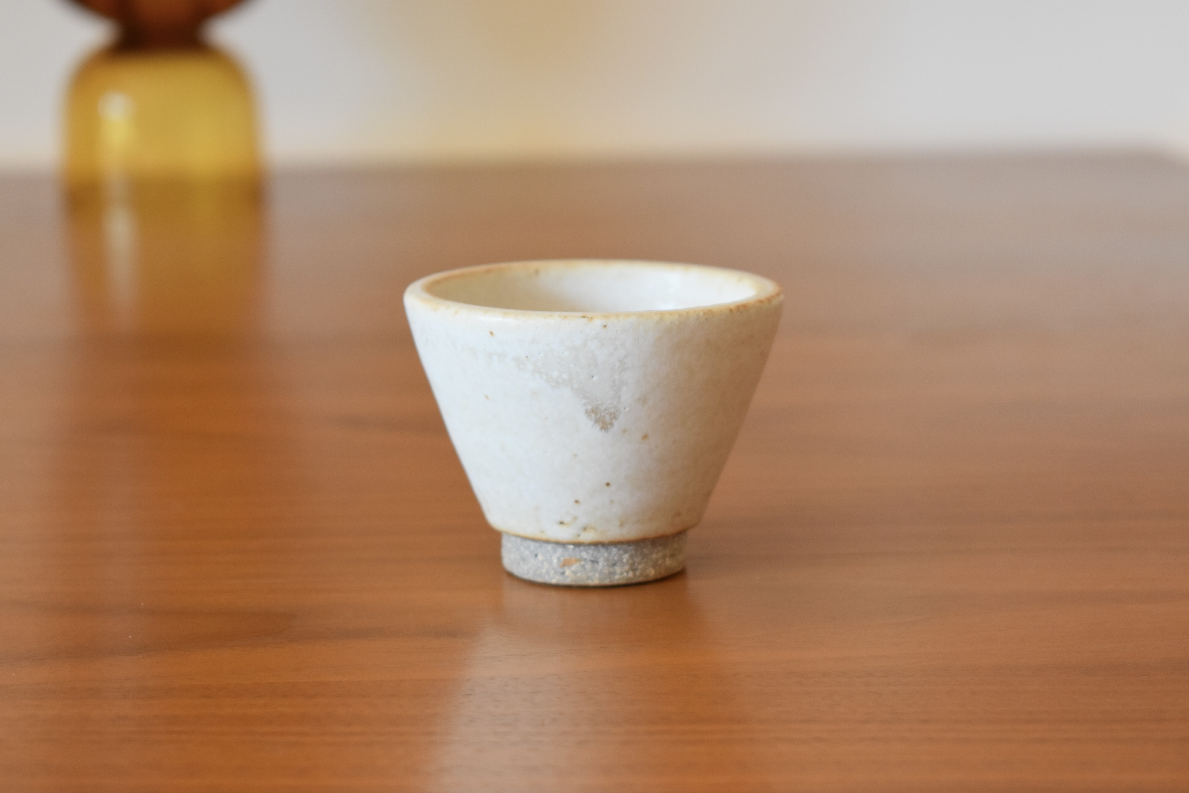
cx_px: 594
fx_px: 2724
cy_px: 396
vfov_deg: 16.6
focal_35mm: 82
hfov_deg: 24.6
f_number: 5.6
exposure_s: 1/125
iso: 1100
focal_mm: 55
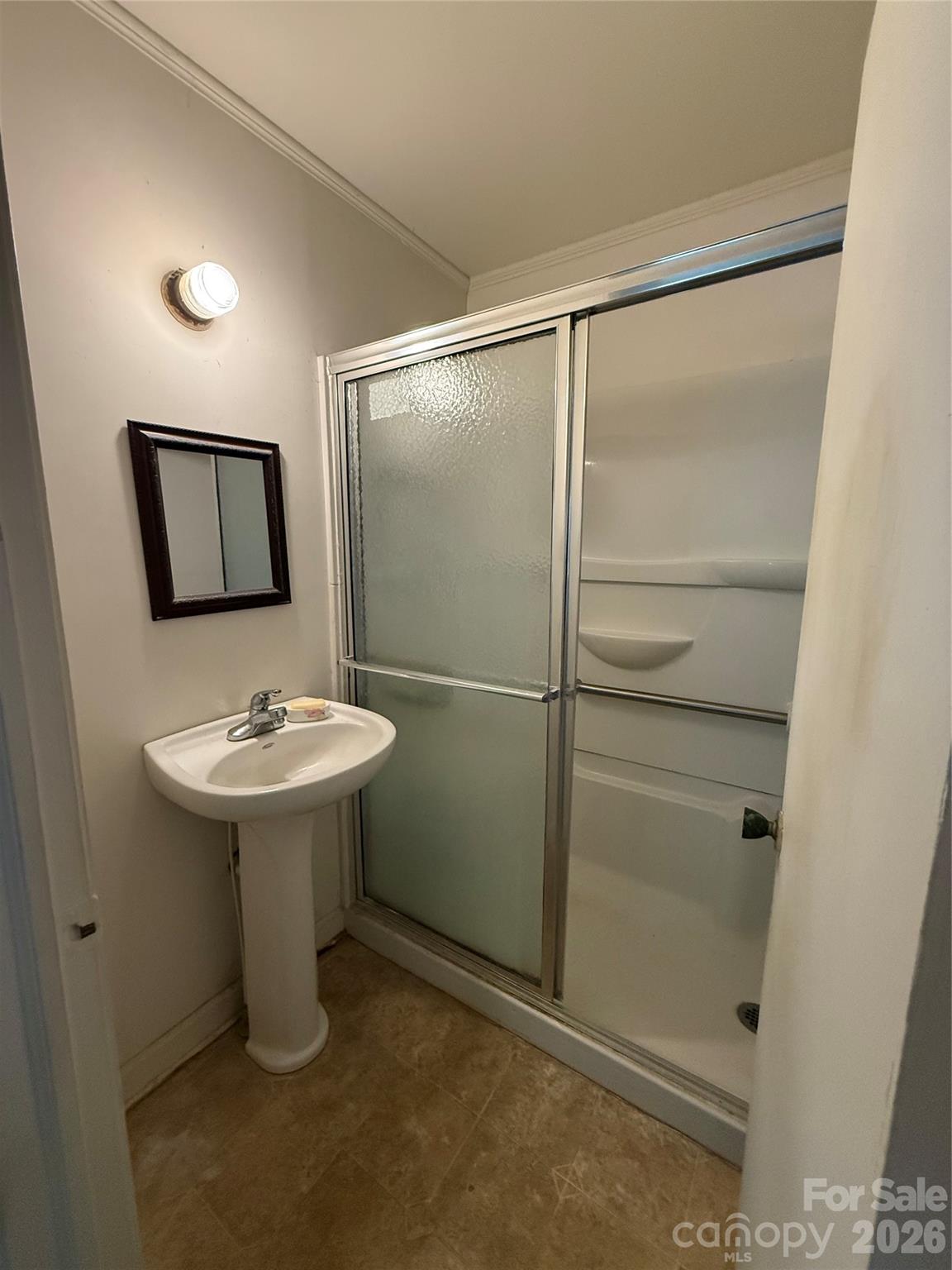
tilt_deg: -8.0
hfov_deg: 85.7
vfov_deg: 102.1
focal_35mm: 14
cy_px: 635
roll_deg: -0.7
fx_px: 513
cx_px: 476
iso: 640
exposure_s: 1/120
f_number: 2.2
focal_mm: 2.22
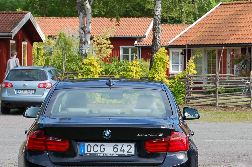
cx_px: 232
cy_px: 118
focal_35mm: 174
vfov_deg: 7.9
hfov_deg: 11.7
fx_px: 1217
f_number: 6.3
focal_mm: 50
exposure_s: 1/400
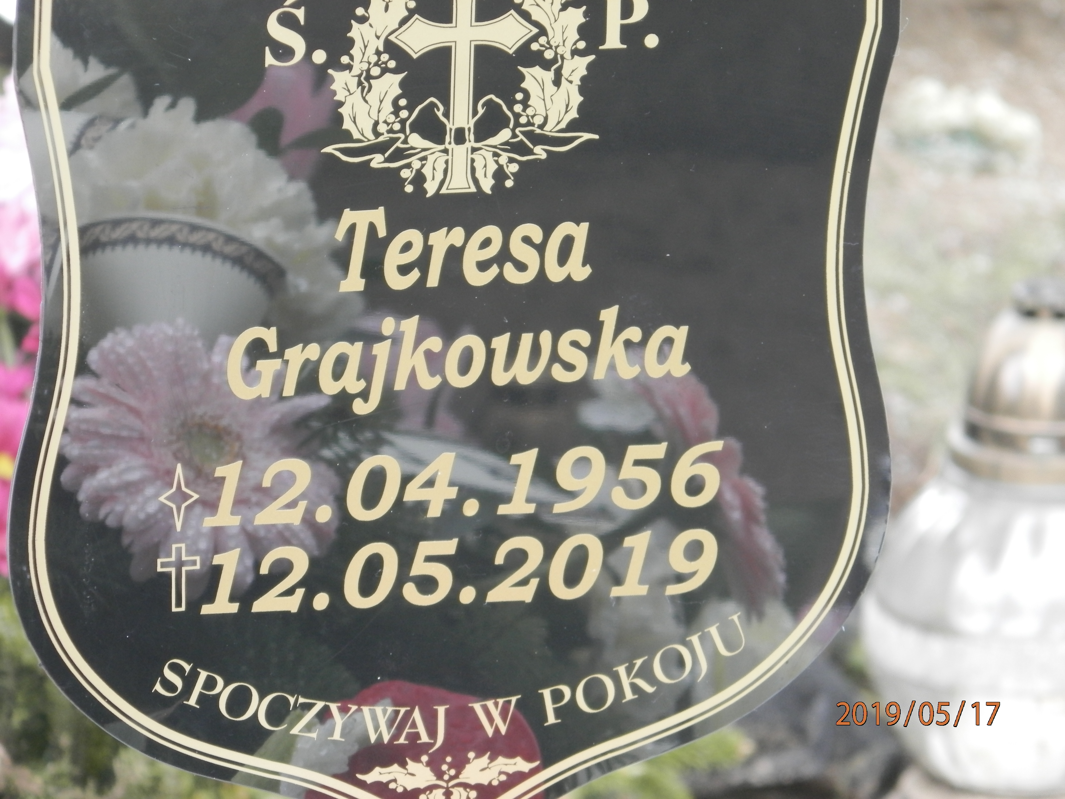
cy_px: 400
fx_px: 8645
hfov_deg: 7.0
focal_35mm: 281
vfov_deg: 5.3
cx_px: 532
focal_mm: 50.2
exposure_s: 1/50
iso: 200
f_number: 5.6
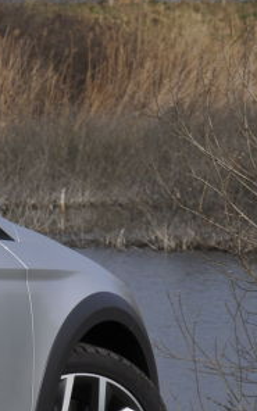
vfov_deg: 4.7
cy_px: 308
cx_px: -442
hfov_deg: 2.9
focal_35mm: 449
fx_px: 5029
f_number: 11
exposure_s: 1/500
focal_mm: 85
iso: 200
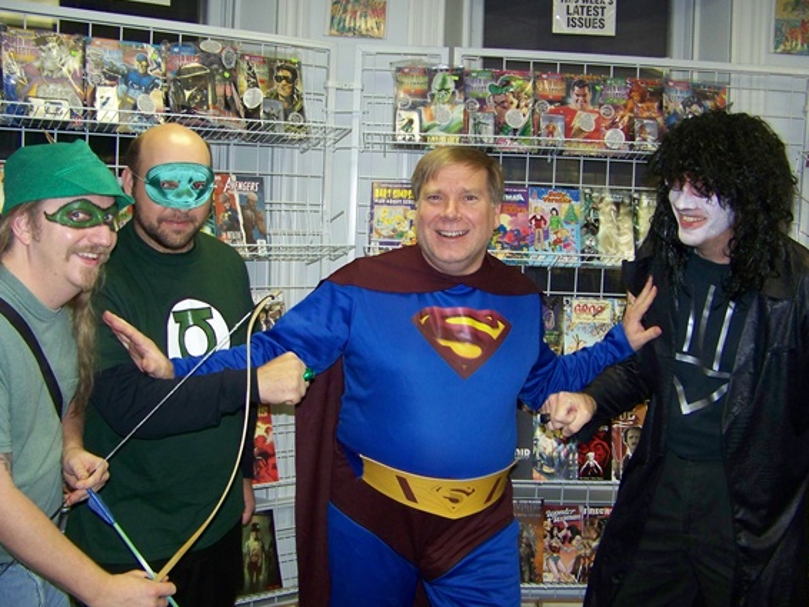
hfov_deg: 47.8
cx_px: 404
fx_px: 912
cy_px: 301
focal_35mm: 39
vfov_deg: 36.8
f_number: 2.8
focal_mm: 5.85
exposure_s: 1/30
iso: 200
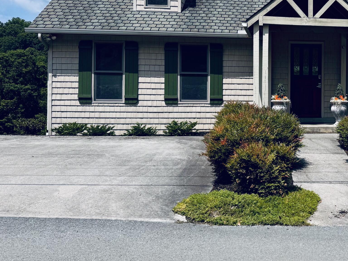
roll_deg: -0.1
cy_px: 94
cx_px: 333
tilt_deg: +0.5
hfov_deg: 37.0
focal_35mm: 47
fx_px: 472
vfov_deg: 30.7
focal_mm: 6.76
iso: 80
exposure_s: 1/7092
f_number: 1.78
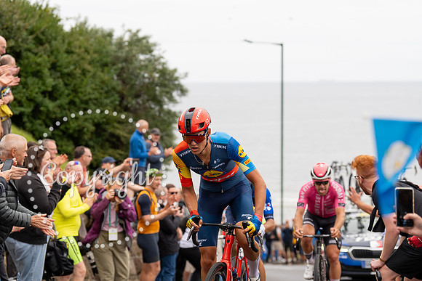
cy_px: 140
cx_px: 211
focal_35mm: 91
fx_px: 1067
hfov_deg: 22.4
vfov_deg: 15.0
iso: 320
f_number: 3.5
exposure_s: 1/1000
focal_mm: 90
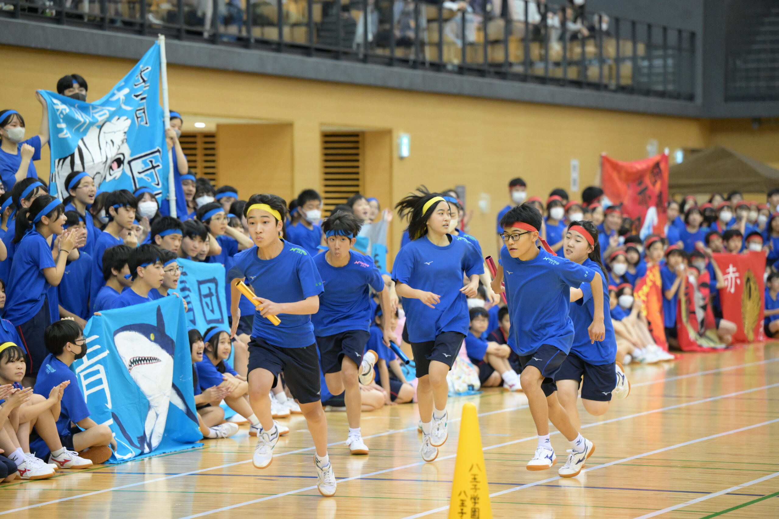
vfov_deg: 9.1
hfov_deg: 13.7
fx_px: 3246
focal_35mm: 150
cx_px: 390
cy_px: 260
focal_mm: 150
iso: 6400
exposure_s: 1/640
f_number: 3.5
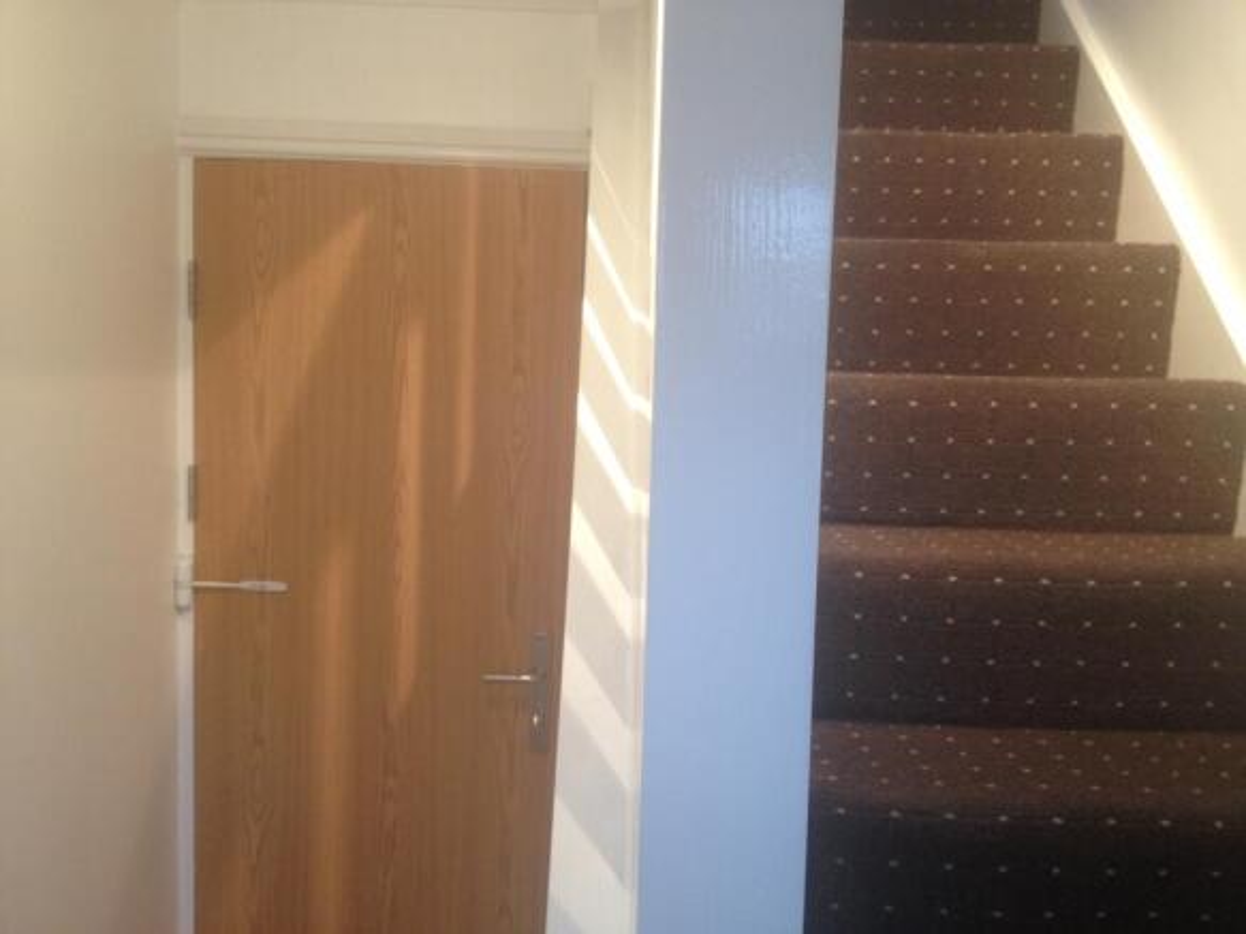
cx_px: 623
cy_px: 467
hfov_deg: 52.6
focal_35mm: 35
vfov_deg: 40.7
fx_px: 1260
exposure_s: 1/20
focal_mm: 4.28
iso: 125
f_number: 2.4
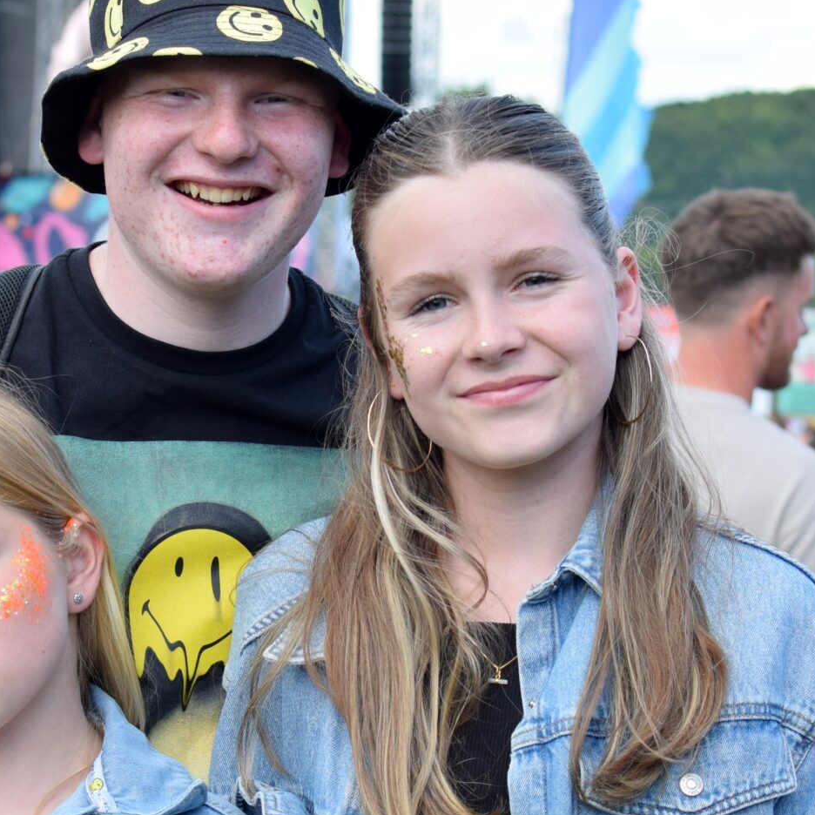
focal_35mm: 103
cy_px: 437
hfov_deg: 16.8
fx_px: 2743
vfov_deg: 16.9
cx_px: 247
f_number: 4
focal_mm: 35
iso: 400
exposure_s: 1/1000
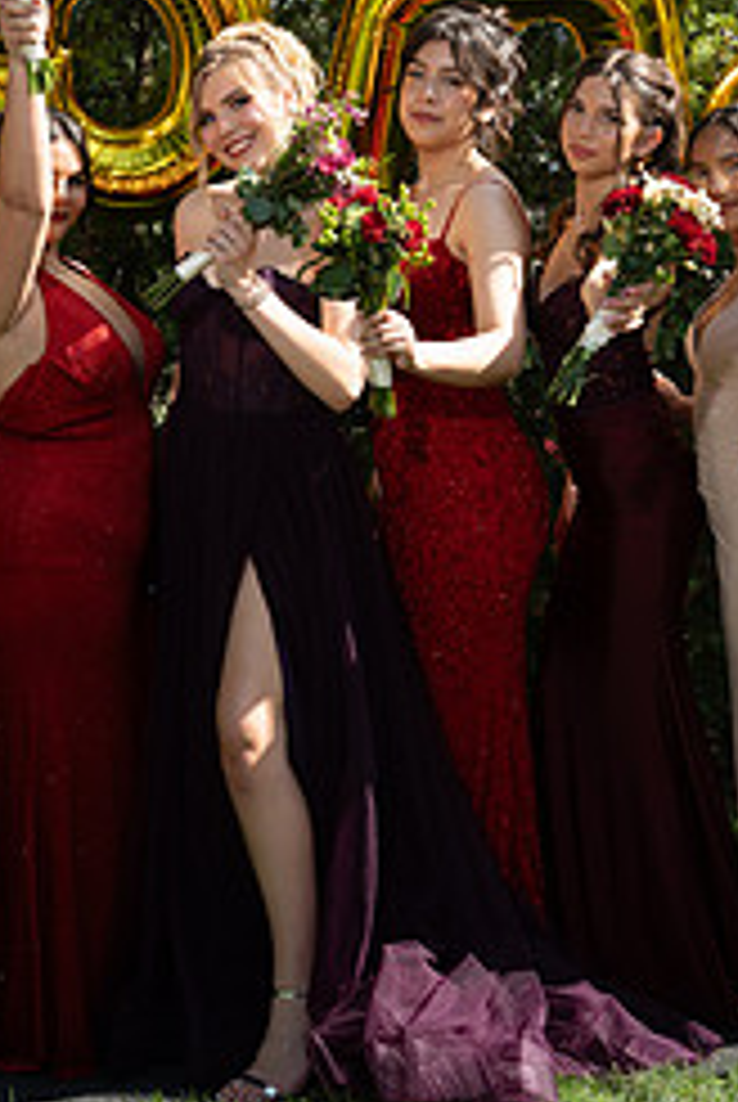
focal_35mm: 77
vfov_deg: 25.9
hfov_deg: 17.7
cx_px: 284
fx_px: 2361
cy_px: 261
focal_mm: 42
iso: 100
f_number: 5
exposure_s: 1/250
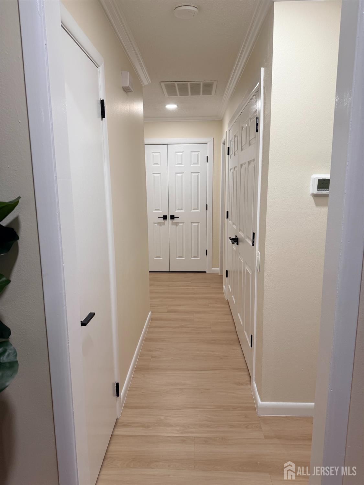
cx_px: 182
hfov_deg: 56.8
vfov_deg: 71.6
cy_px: 242
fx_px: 336
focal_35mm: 24
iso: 125
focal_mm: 6.76
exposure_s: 1/120
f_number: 1.78
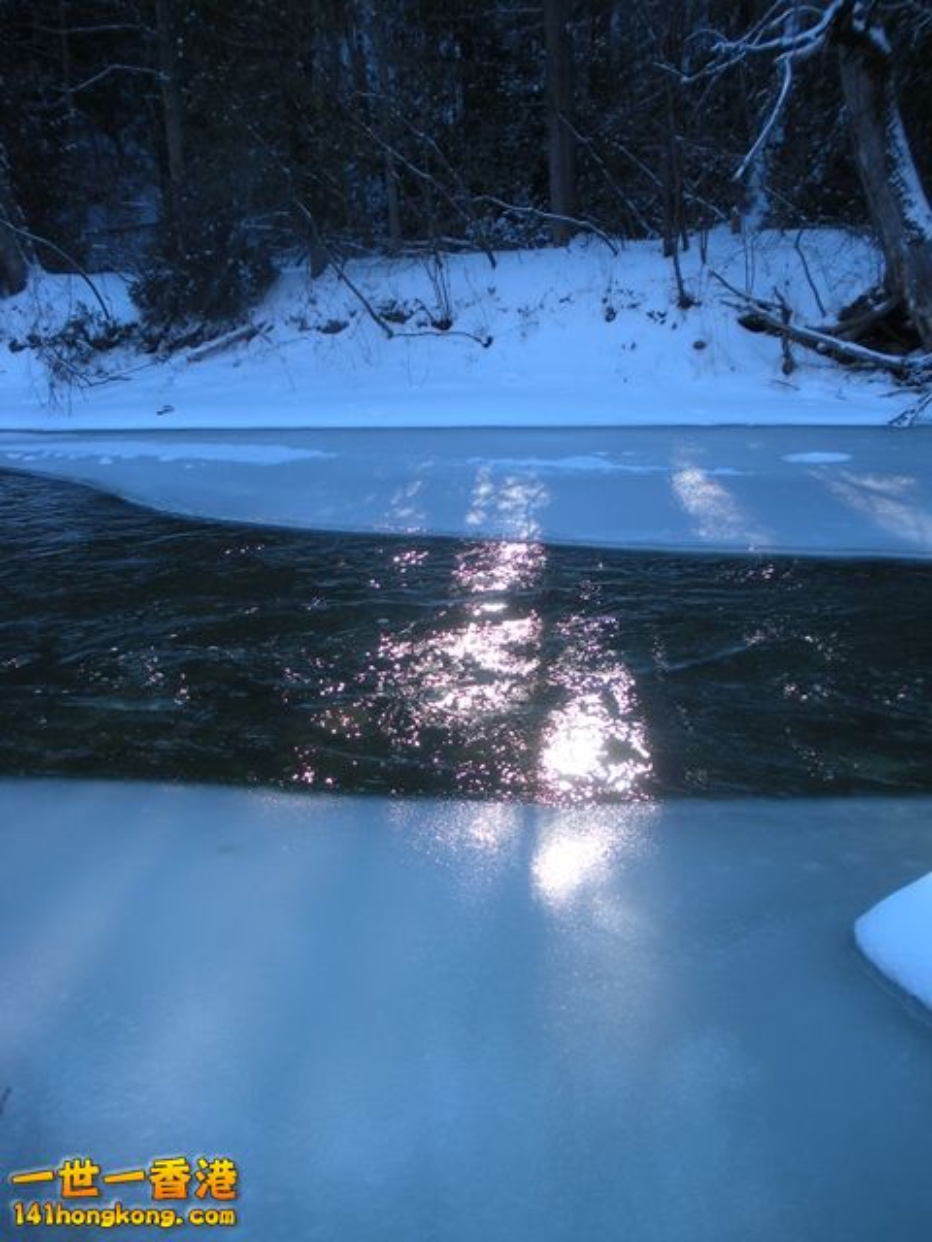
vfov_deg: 51.4
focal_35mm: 36
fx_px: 1292
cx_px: 466
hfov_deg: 39.7
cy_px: 621
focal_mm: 6.3
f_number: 3.5
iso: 64
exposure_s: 1/186
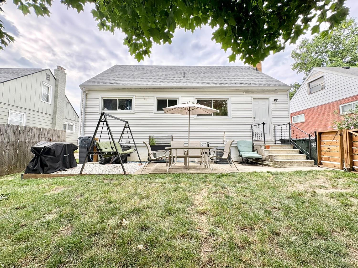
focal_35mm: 14
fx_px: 145
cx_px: 179
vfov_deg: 85.7
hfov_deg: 102.1
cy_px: 134
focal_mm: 2.22
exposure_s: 1/196
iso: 40
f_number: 2.2
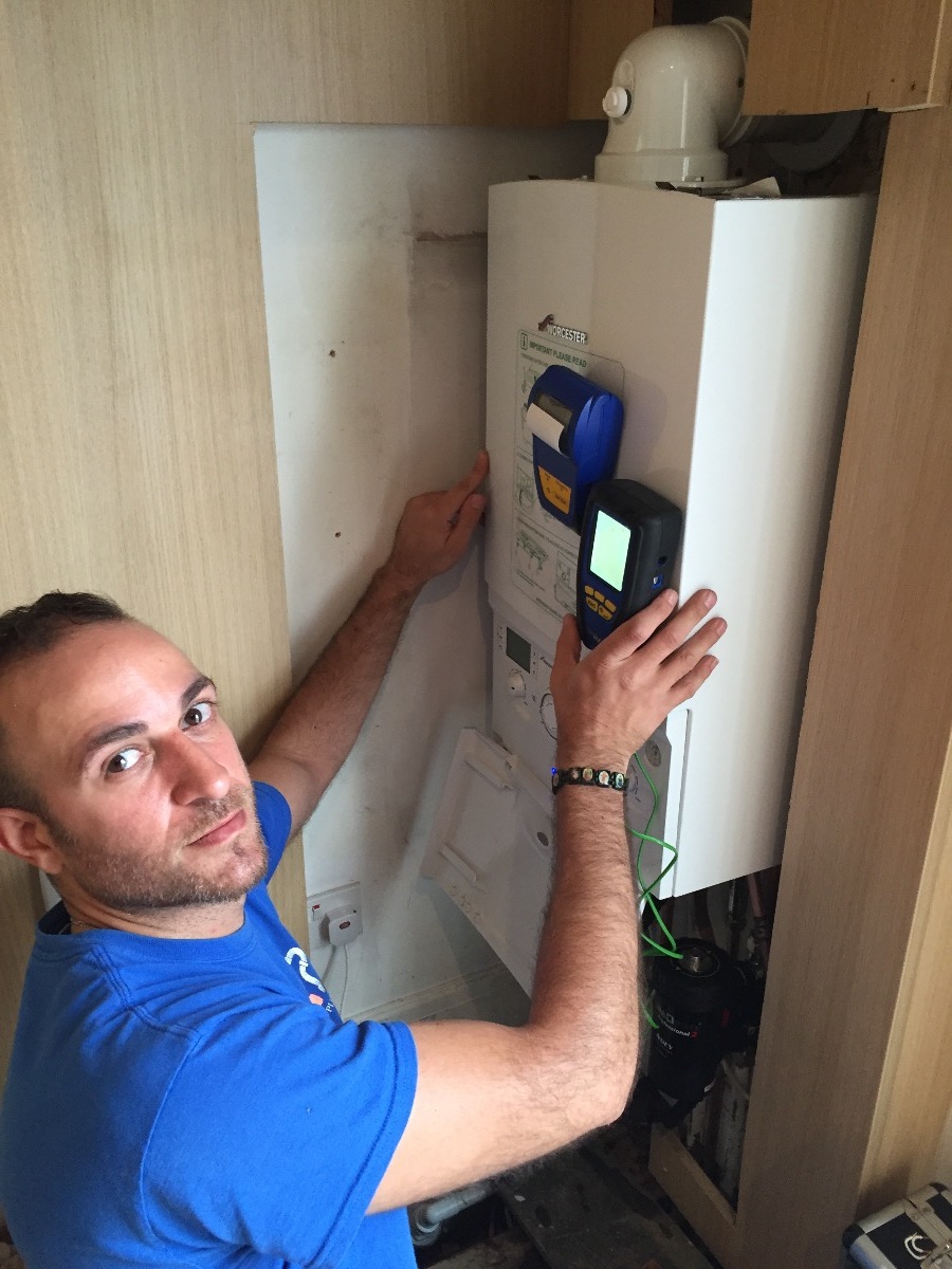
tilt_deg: -21.9
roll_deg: +0.6
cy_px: 634
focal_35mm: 29
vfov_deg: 61.7
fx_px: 1063
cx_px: 476
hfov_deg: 48.2
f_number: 2.2
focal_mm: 4.15
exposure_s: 1/30
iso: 125
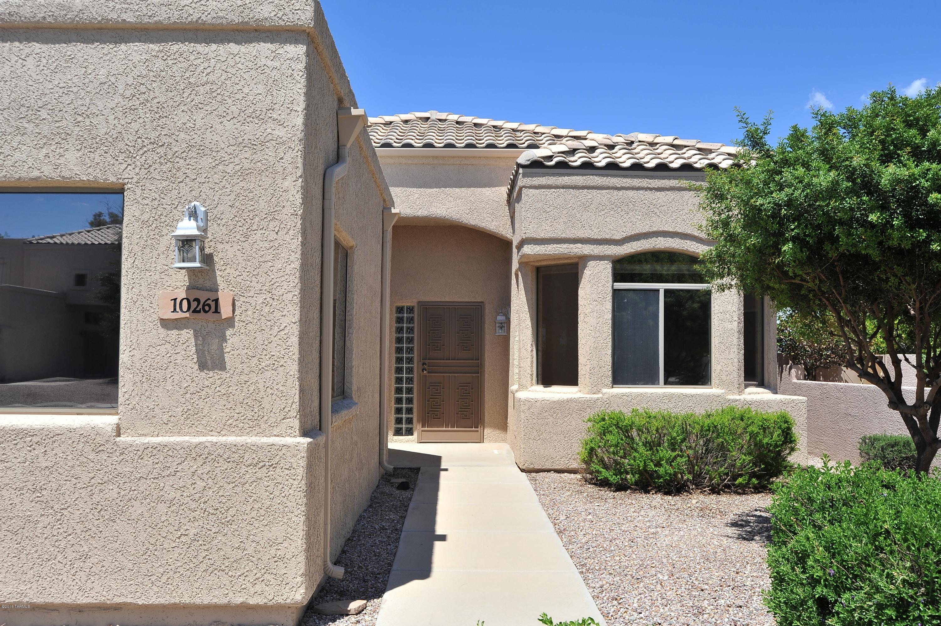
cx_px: 470
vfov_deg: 37.8
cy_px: 313
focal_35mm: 35
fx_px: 914
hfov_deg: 54.5
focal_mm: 35
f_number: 14
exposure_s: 1/250
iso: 320
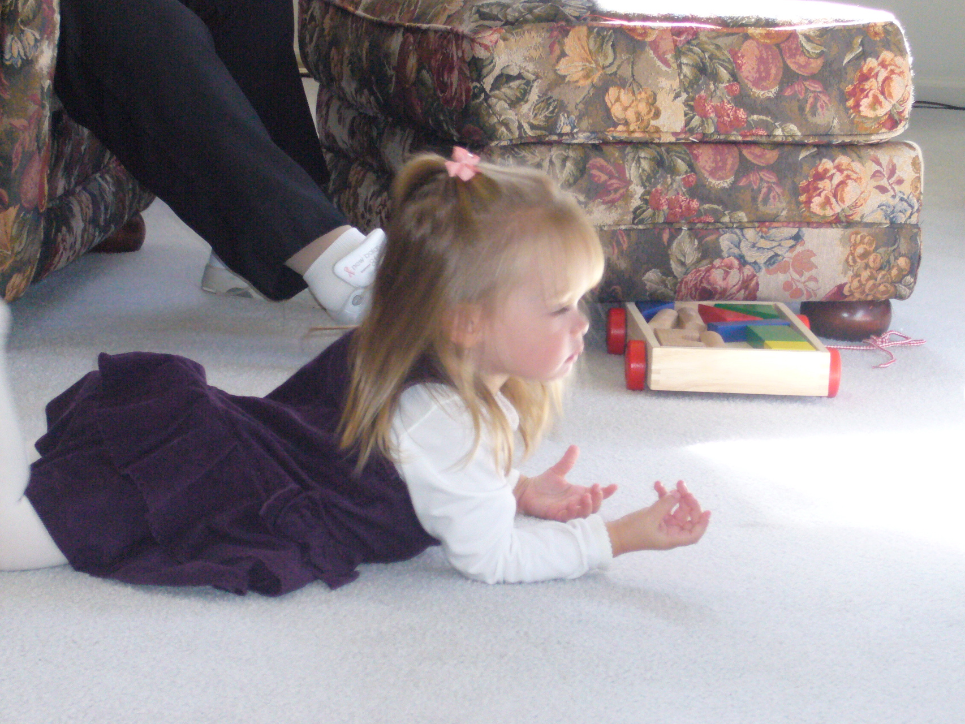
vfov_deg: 14.1
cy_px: 362
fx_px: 2928
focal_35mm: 105
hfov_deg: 18.7
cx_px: 482
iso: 400
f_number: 5
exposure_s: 1/60
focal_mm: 17.4
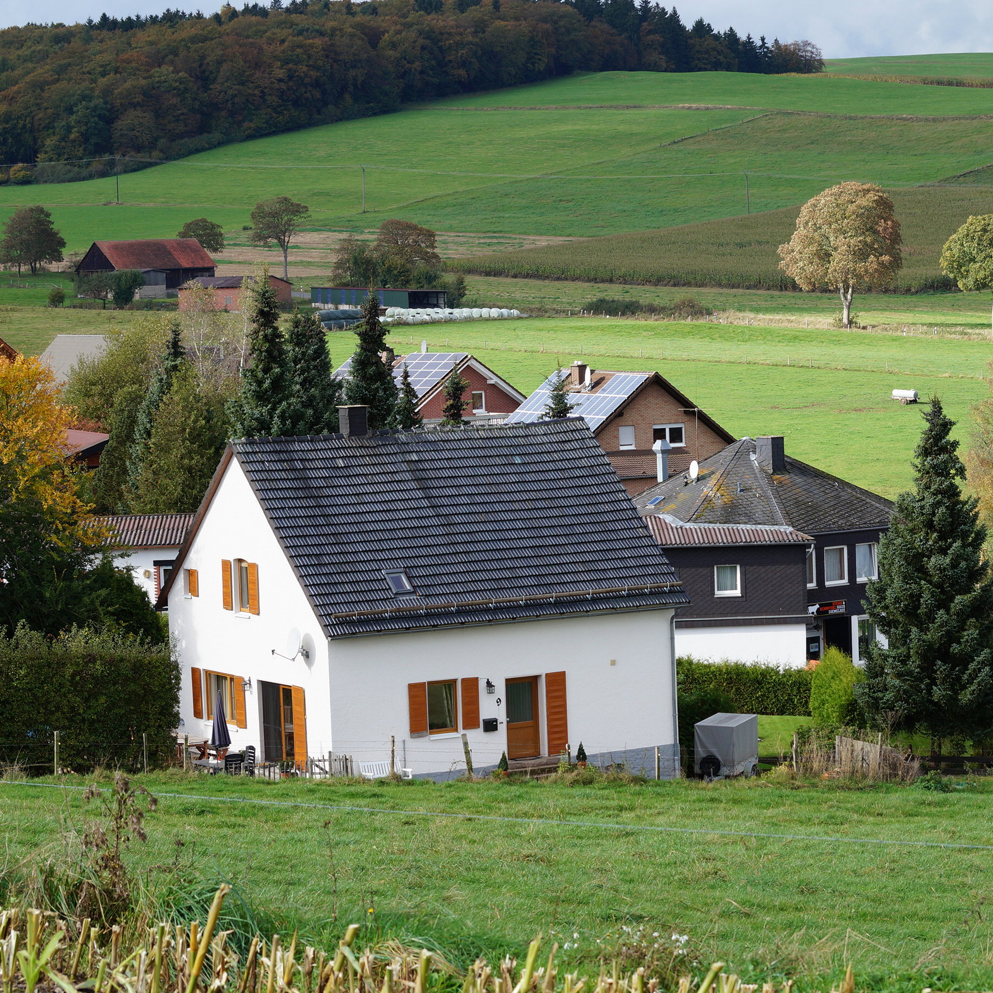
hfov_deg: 16.5
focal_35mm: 106
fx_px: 3429
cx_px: 582
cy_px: 496
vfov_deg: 16.5
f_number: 8
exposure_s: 1/160
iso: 100
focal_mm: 55
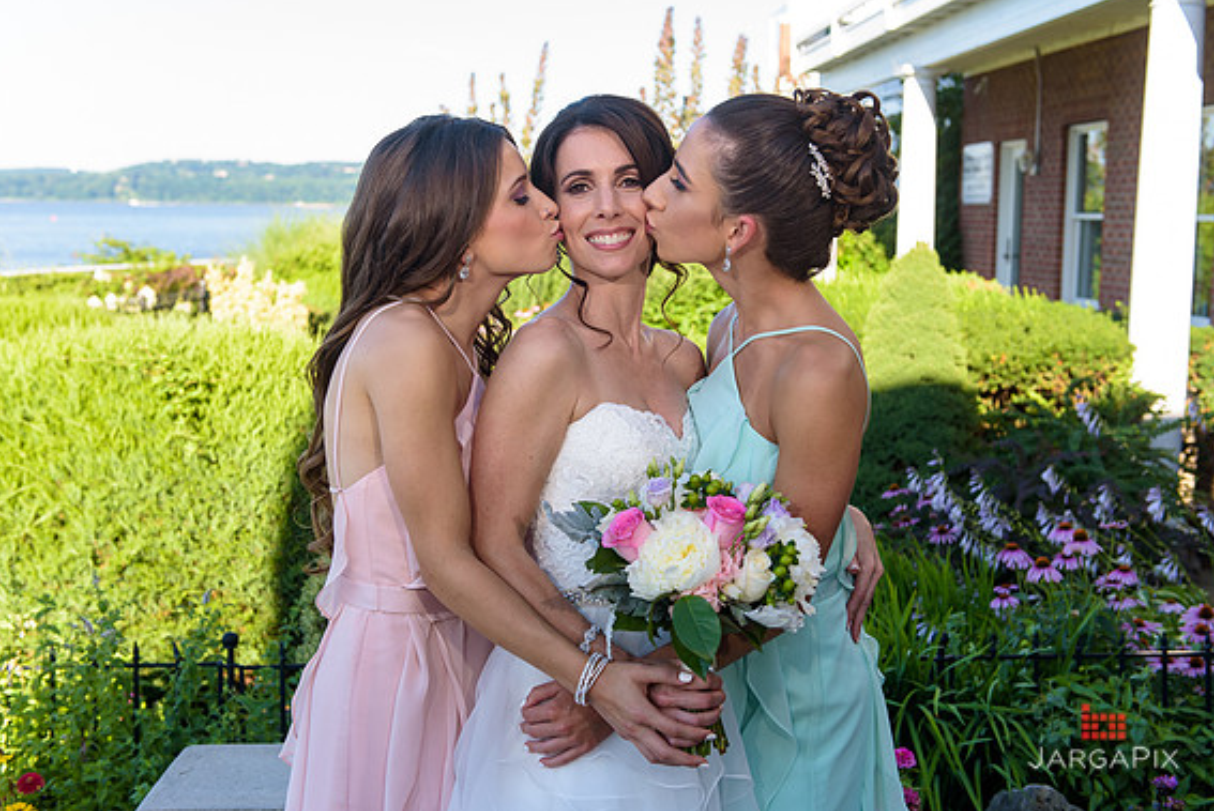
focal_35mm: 46
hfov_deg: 42.7
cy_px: 401
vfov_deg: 29.3
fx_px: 1552
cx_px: 612
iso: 200
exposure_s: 1/250
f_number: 4
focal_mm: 45
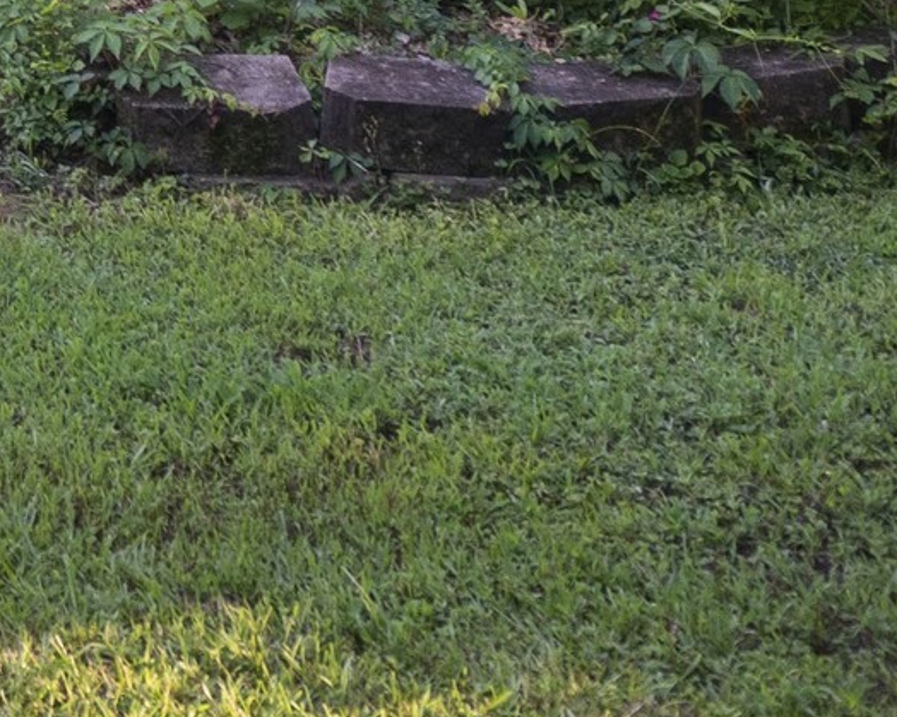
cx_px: -652
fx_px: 2336
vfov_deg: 14.8
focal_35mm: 88
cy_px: -640
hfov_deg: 18.0
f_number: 4
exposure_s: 1/160
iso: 500
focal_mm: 16
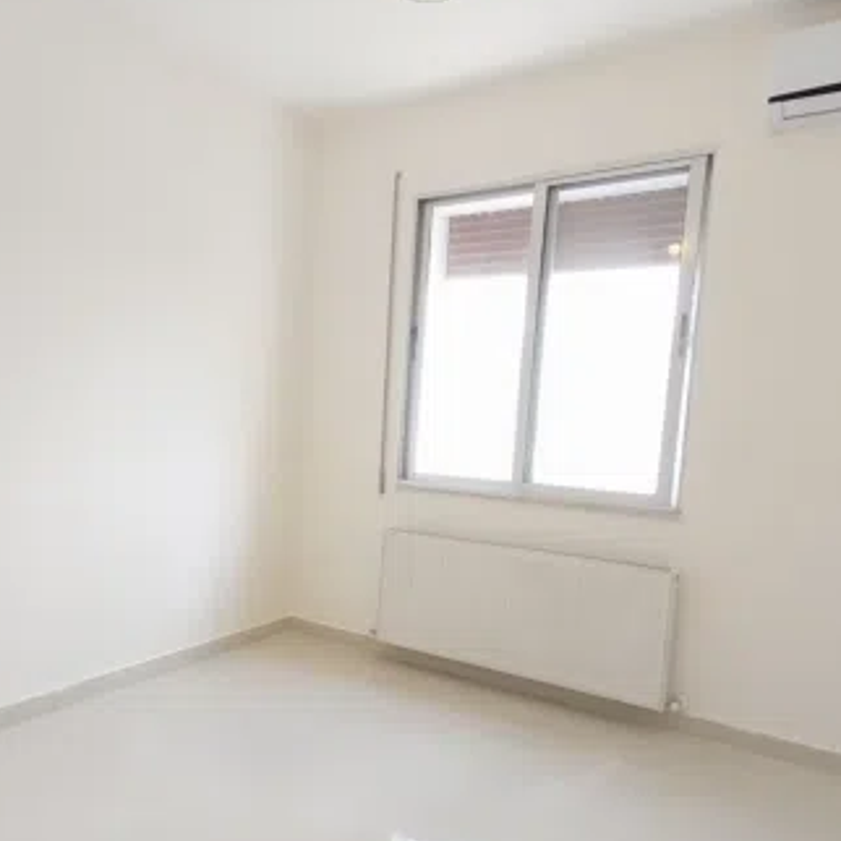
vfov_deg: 62.7
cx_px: 329
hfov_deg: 62.3
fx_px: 687
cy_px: 479
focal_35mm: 25
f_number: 2.2
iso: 80
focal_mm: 1.3
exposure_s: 1/100
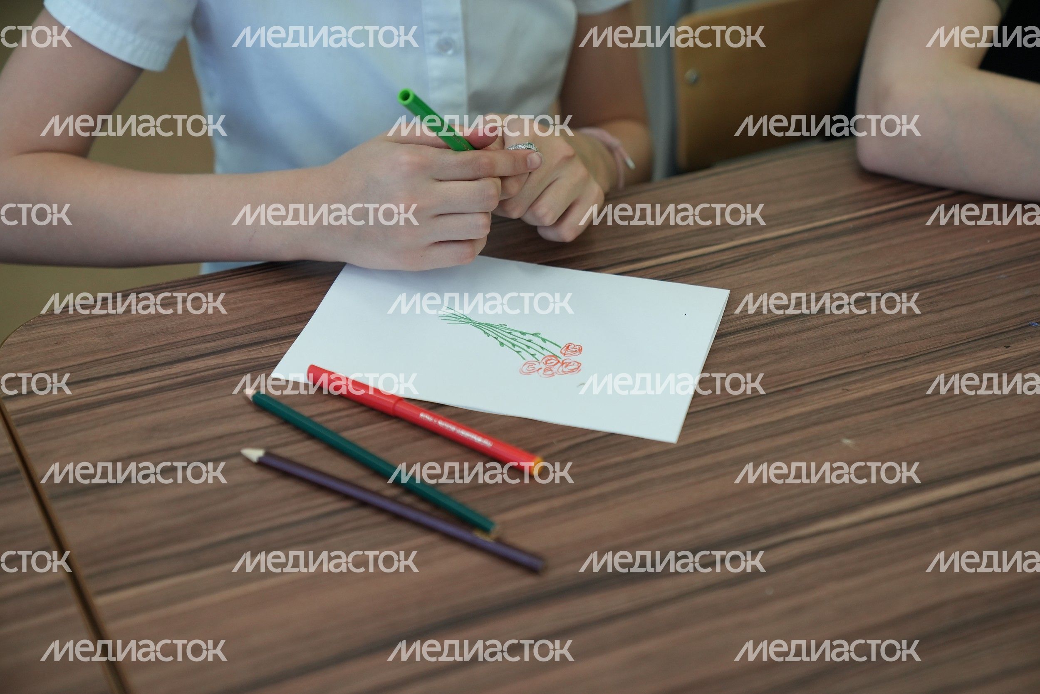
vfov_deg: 20.0
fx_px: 1964
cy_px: 347
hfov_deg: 29.7
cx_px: 520
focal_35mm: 68
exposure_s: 1/250
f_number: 3.2
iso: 1250
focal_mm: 68
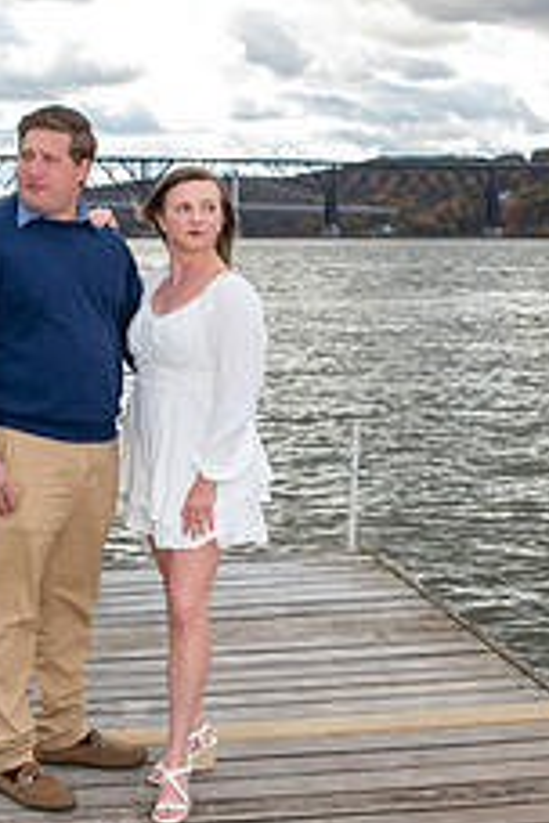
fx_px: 1533
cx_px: 195
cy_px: 318
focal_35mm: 67
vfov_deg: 30.0
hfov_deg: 20.3
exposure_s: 1/5000
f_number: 3.5
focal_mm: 26
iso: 1250
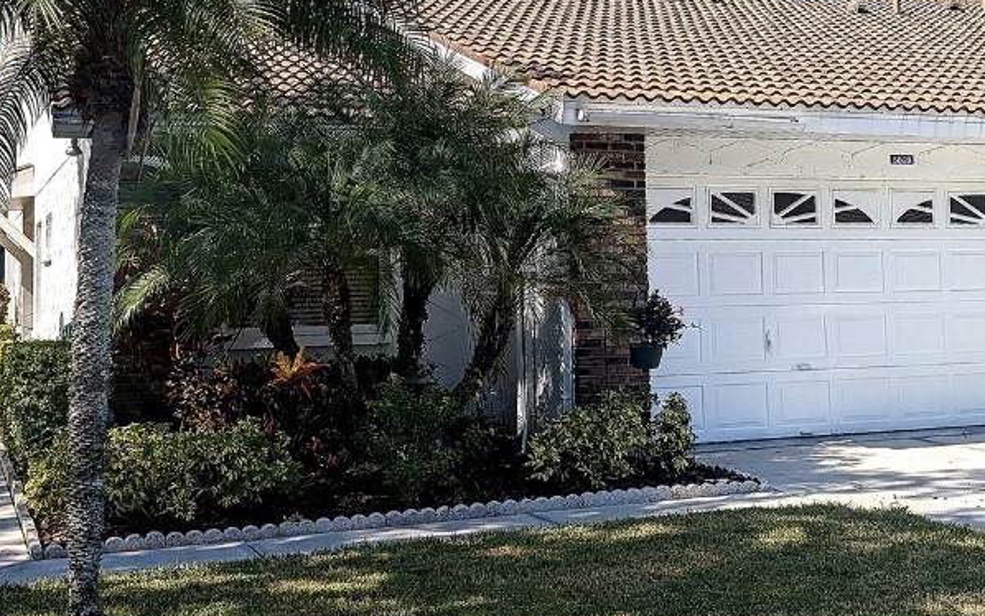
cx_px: 591
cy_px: 138
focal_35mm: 49
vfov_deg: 26.0
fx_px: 1316
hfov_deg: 40.9
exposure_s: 1/3344
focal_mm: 4.38
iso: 56
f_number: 1.73
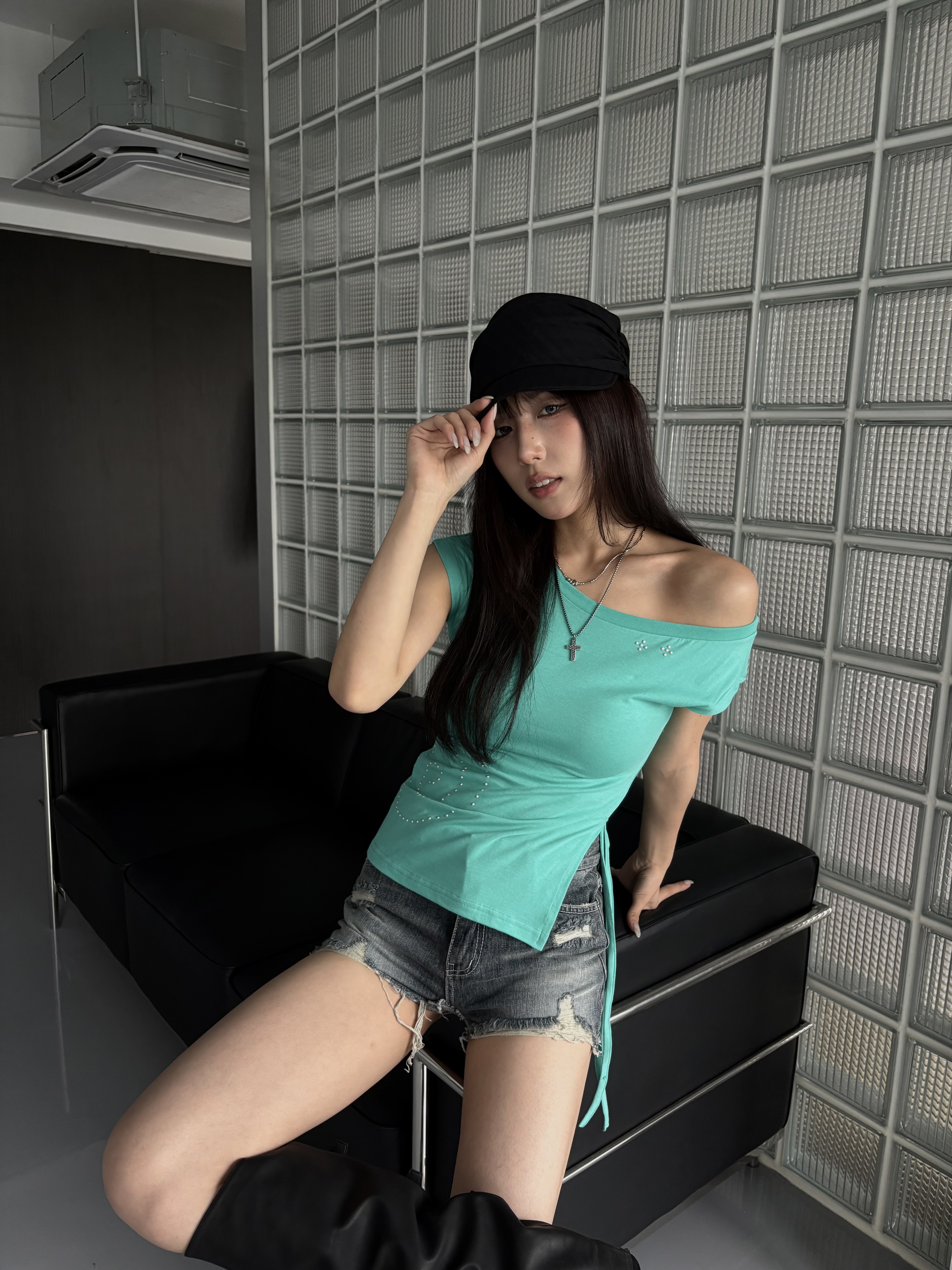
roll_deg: -2.1
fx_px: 954
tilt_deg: -10.4
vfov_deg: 67.3
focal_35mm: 26
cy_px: 635
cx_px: 476
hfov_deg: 53.1
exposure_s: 1/60
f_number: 1.6
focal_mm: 5.96
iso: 160
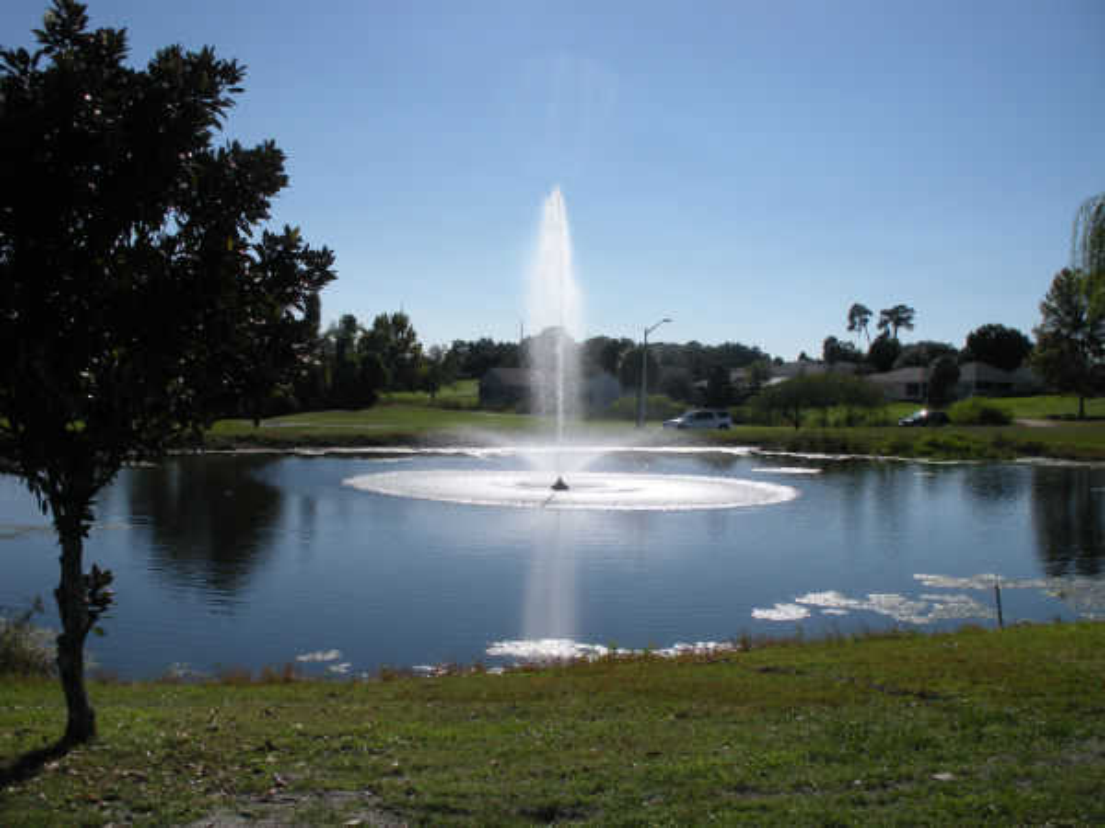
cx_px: 552
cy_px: 414
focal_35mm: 36
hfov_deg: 51.4
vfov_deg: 39.7
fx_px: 1149
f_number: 5.6
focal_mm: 6.3
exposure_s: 1/712
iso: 64
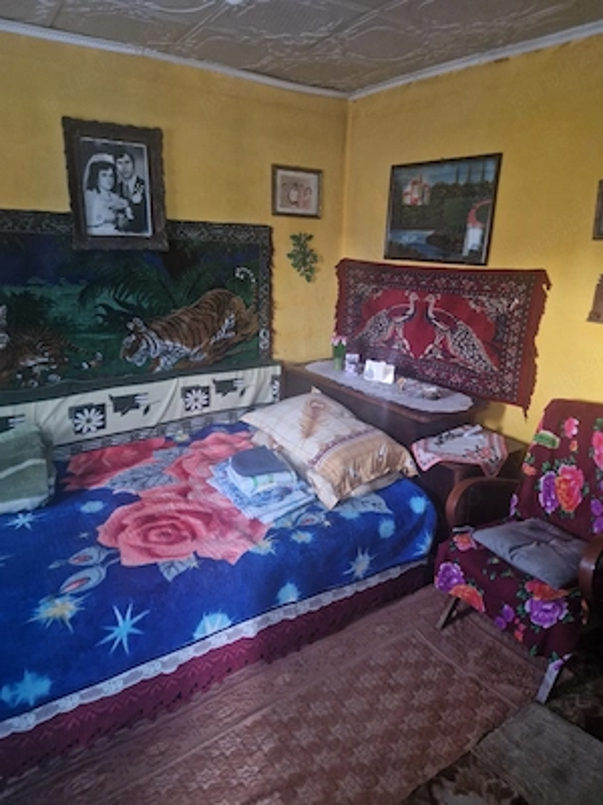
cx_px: 302
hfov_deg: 58.9
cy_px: 402
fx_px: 534
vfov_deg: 73.9
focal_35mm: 23
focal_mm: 5.4
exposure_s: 1/25
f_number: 1.8
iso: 640
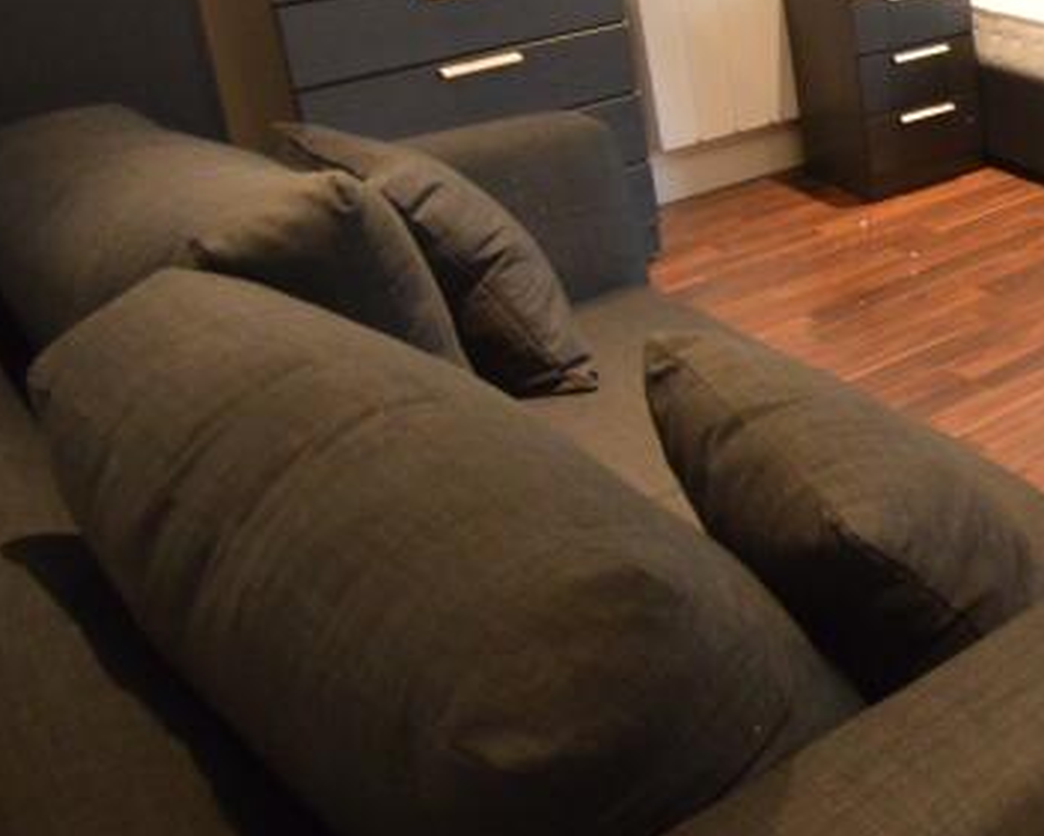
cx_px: 1407
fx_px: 1267
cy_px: 49
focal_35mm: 41
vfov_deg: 34.1
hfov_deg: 32.0
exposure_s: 1/60
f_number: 3.5
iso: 1800
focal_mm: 10
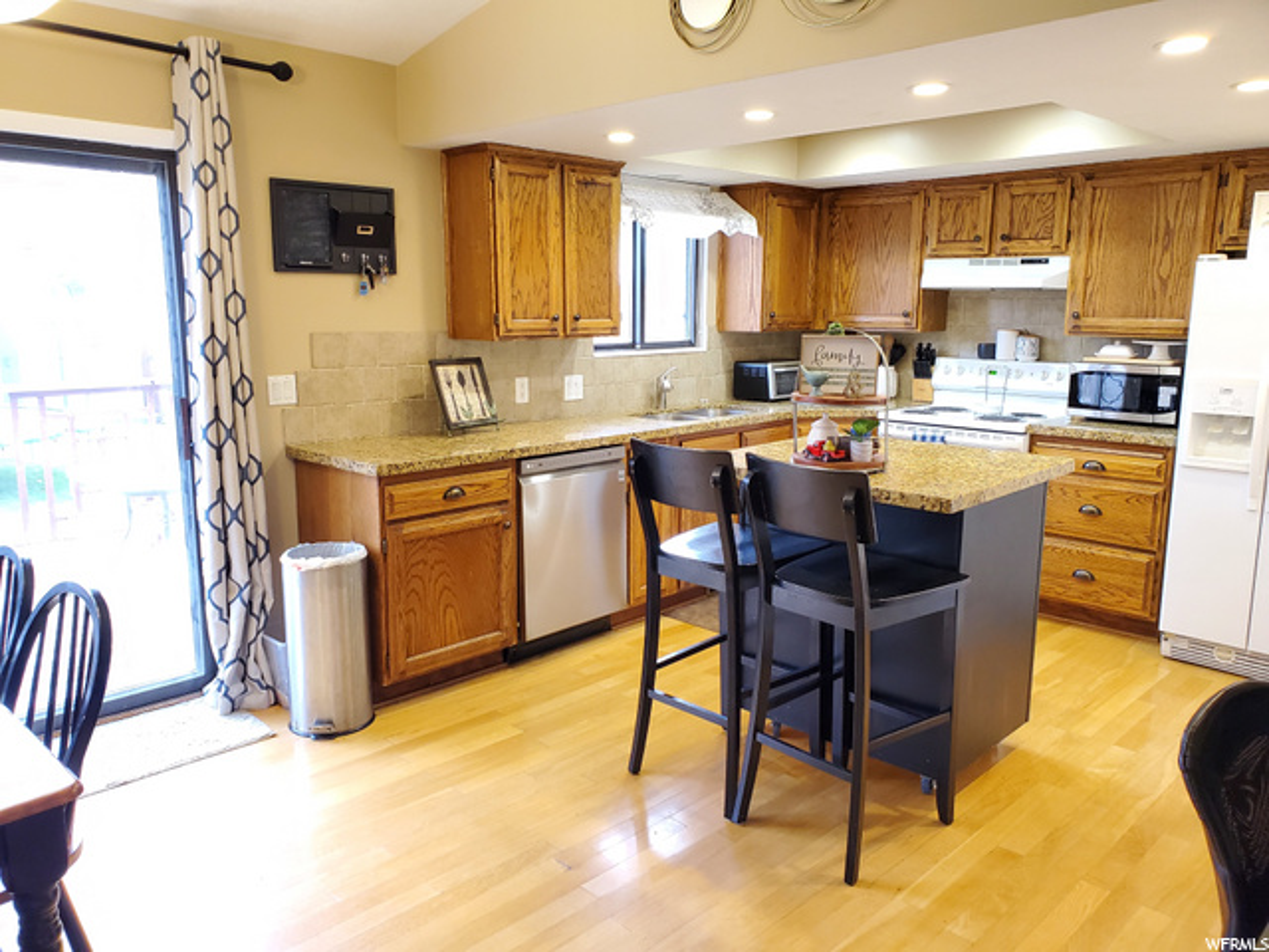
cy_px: 476
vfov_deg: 53.1
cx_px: 634
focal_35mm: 26
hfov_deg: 67.3
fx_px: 953
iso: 400
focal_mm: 4.3
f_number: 2.4
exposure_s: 1/39
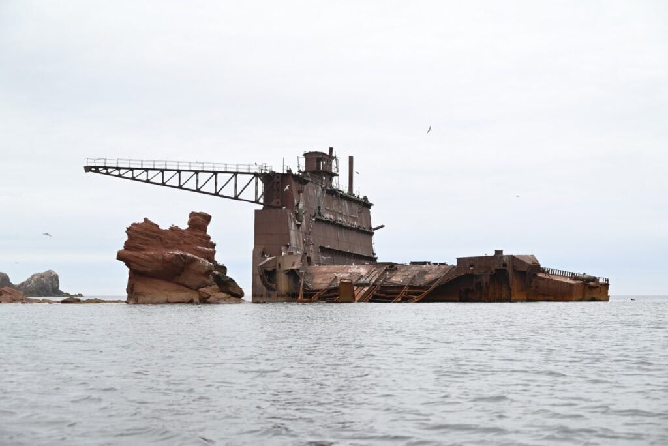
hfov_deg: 32.9
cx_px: 334
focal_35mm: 61
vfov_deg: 22.3
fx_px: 1132
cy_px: 223
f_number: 6
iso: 360
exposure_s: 1/250
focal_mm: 61
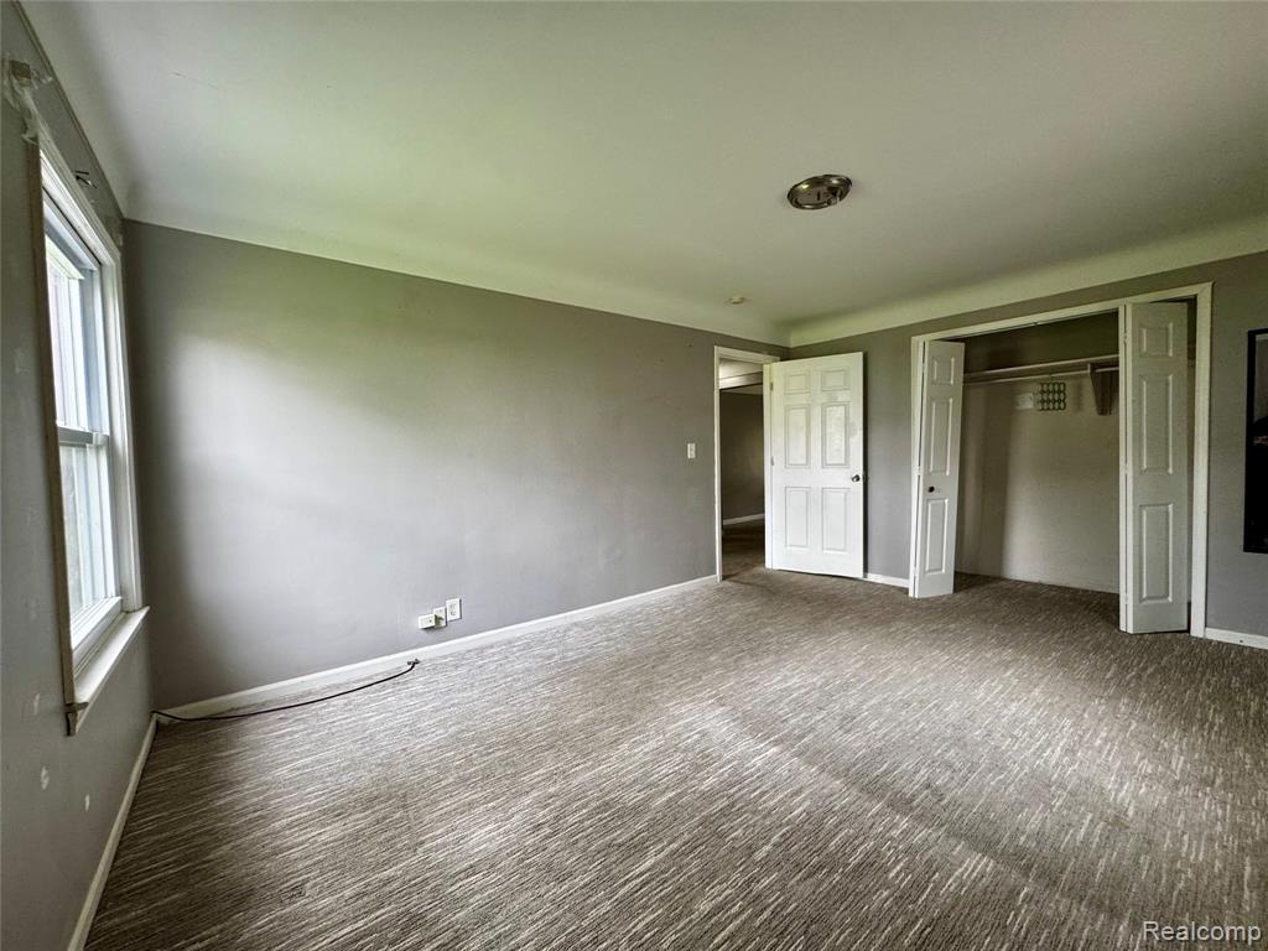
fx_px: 513
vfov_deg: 85.7
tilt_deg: -3.7
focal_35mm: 14
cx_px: 634
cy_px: 476
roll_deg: +1.3
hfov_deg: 102.1
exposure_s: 1/99
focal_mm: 2.22
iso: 200
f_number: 2.2
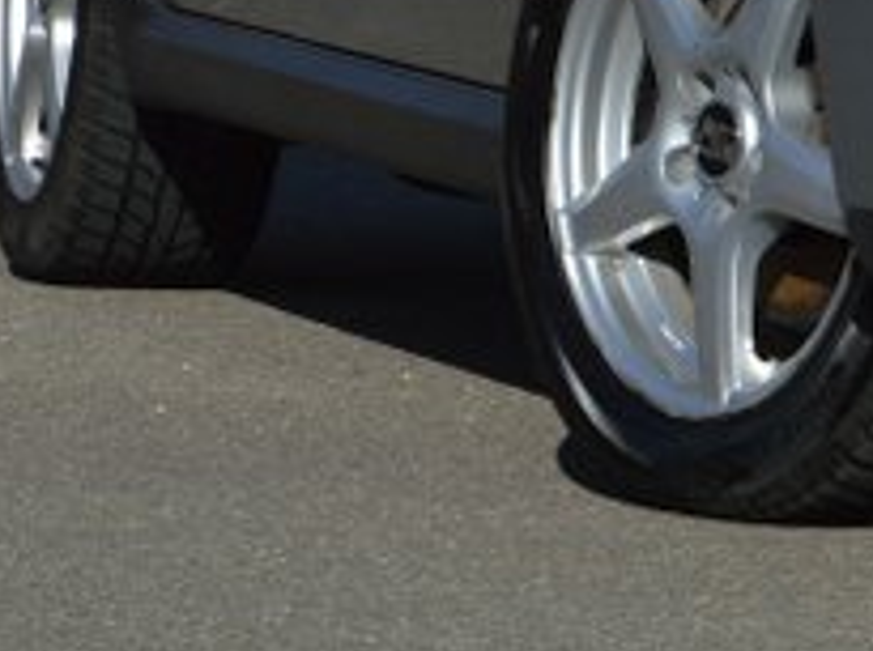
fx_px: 11354
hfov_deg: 4.4
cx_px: 1512
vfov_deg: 3.3
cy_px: -226
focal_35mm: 451
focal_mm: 80
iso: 100
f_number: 10
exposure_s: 1/400
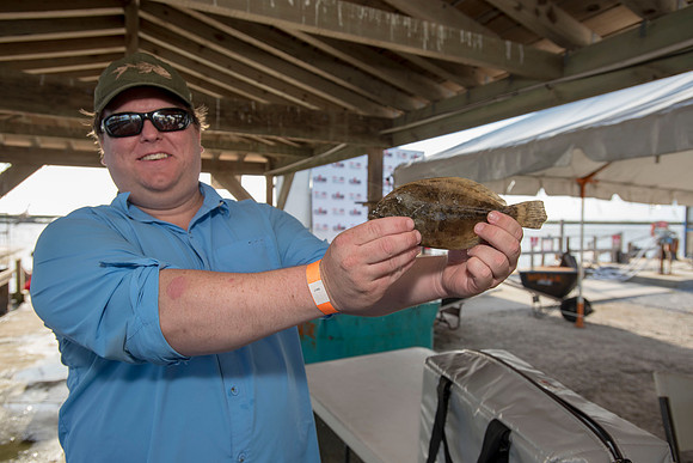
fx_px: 462
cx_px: 346
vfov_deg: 53.2
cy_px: 232
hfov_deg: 73.7
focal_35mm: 24
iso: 250
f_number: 4.5
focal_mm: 24
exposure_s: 1/320
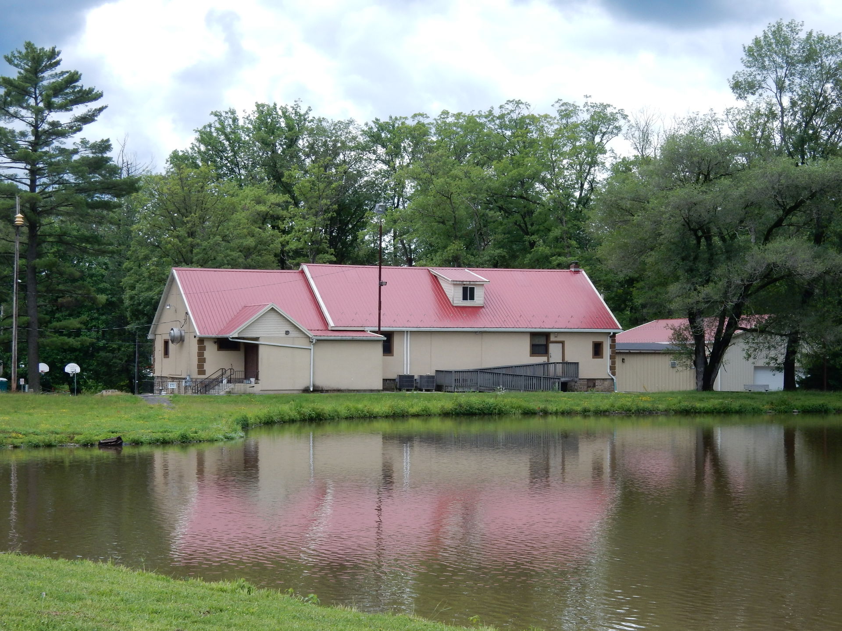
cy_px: 316
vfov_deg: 17.6
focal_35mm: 84
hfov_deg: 23.3
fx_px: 2043
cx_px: 421
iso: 125
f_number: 5
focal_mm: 14.9
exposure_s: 1/400
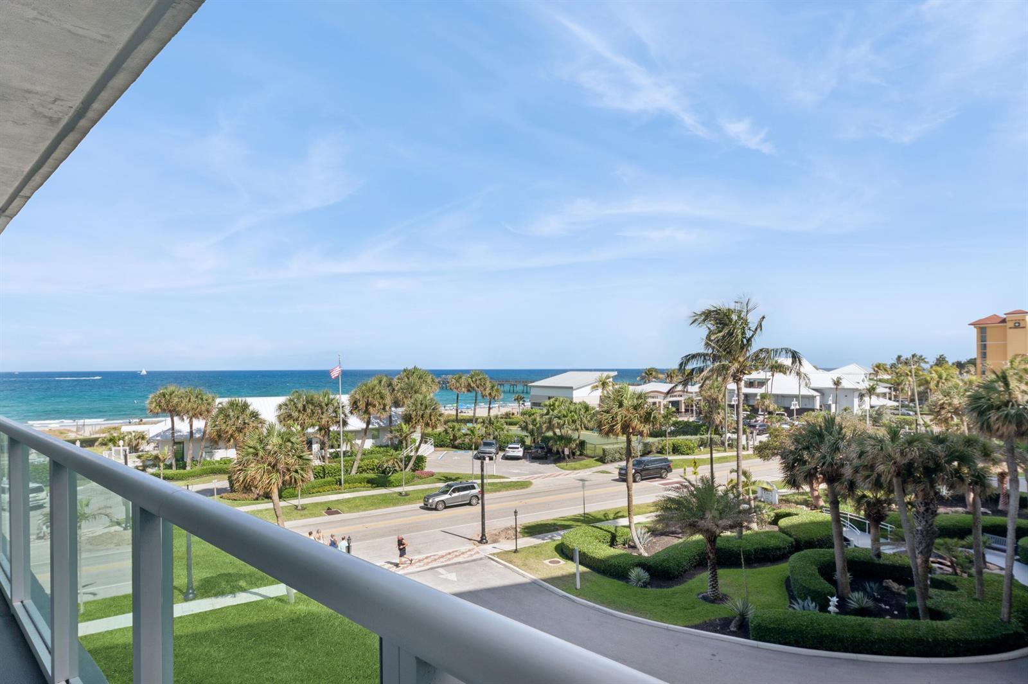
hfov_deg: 84.0
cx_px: 514
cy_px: 342
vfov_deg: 61.8
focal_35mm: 20
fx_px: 571
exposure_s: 1/400
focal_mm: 20
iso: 160
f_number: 11
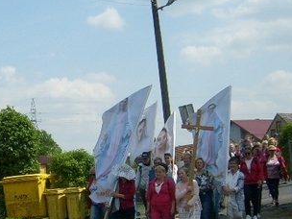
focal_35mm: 92
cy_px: 156
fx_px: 776
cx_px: 64
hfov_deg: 21.1
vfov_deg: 16.0
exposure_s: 1/500
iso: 80
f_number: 7.1
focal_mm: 5.8
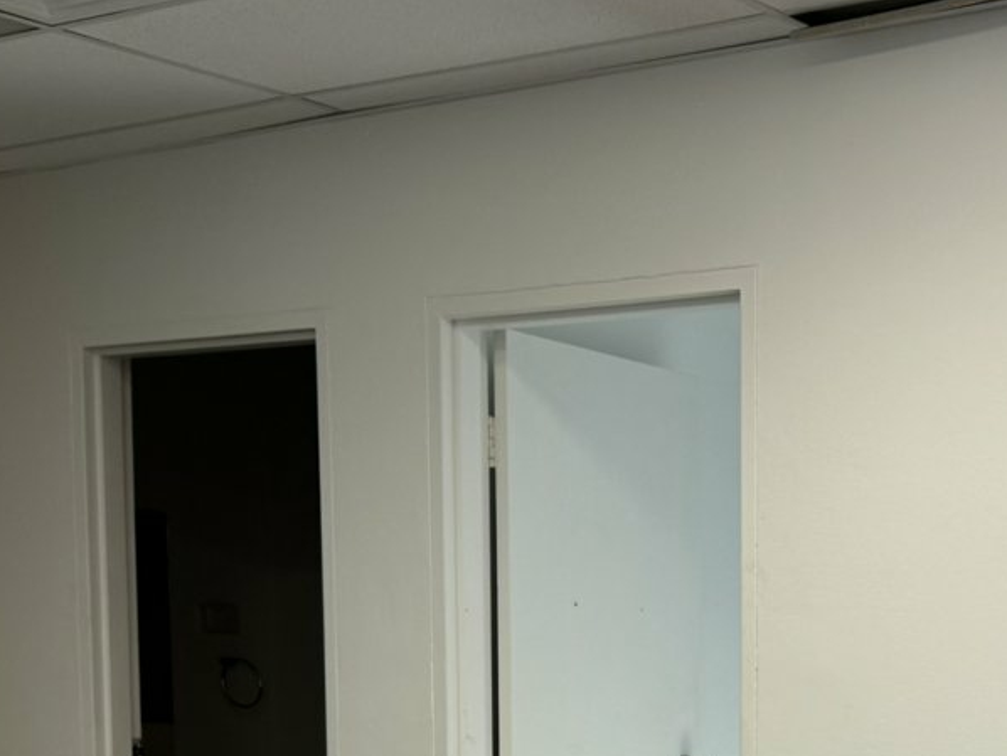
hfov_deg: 24.8
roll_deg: -1.3
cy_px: 956
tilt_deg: -6.8
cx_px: 840
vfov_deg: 18.0
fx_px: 2241
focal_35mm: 77
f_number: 1.78
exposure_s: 1/100
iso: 80
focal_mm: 6.76
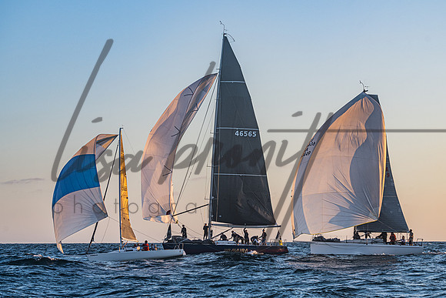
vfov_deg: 11.4
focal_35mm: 121
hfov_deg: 17.0
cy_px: 150
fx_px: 1495
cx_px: 240
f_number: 7.1
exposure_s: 1/320
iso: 250
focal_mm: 100
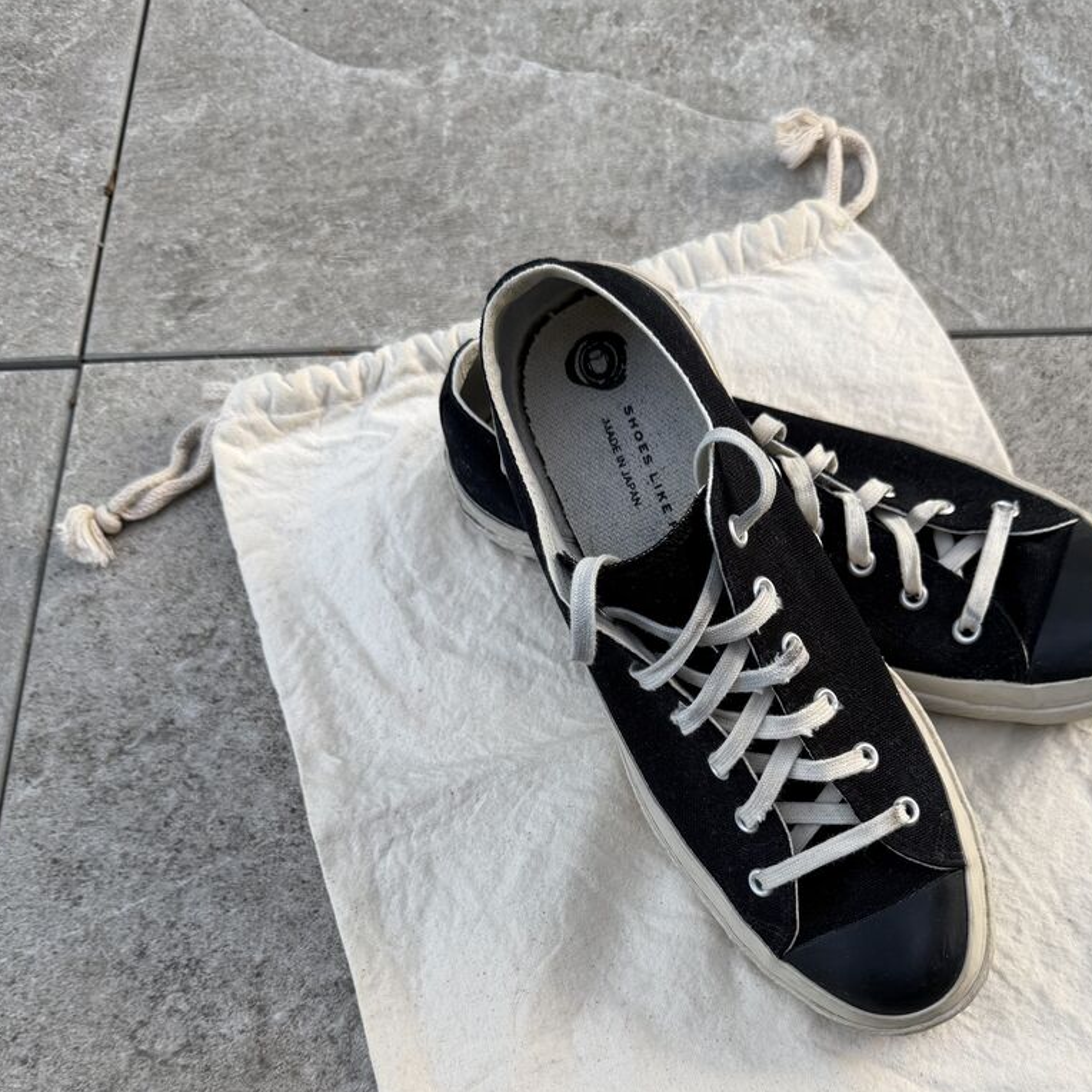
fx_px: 1321
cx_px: 683
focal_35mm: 37
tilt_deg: -70.4
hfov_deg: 44.6
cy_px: 778
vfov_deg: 43.9
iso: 64
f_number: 1.78
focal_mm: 6.76
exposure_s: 1/121
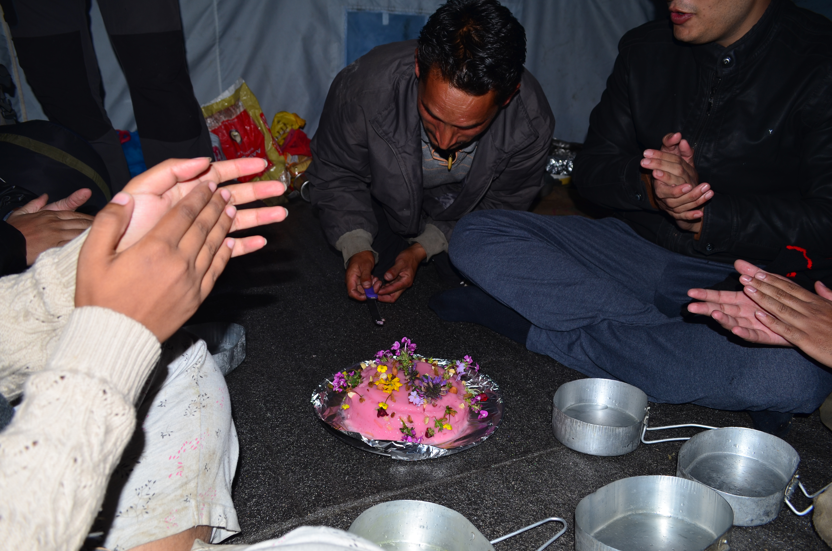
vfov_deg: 47.7
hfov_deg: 67.5
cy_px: 276
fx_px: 623
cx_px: 416
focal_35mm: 27
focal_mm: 18
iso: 100
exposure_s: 1/50
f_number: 5
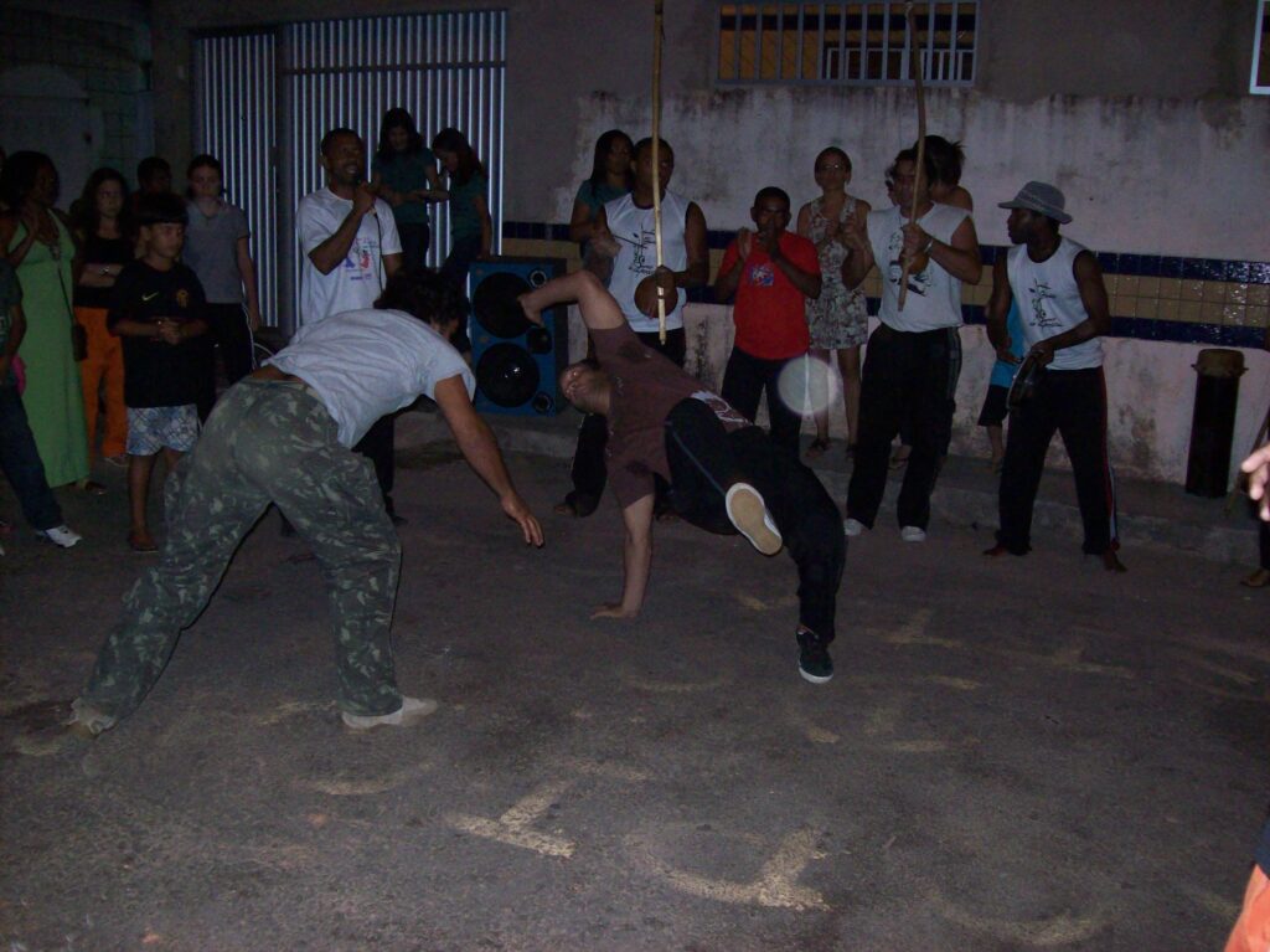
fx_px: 1320
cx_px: 635
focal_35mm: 36
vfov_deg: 39.6
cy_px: 476
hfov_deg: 51.4
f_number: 2.7
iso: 200
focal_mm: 6
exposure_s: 1/64
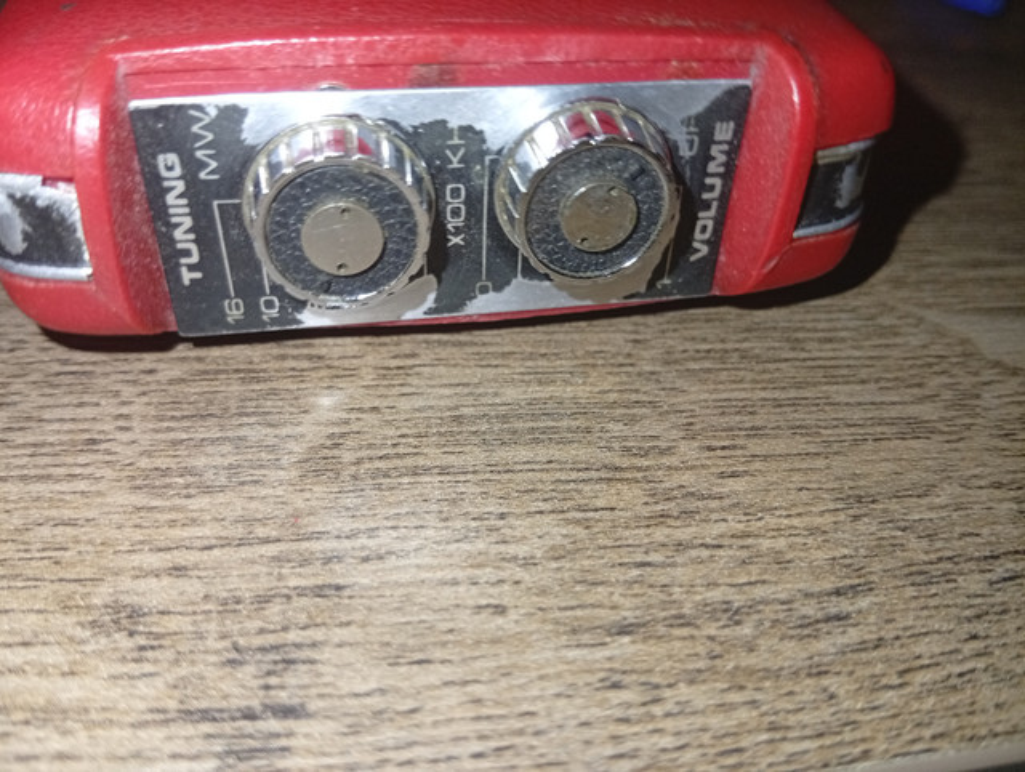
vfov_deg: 51.5
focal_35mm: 27
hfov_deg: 65.2
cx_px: 512
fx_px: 801
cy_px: 386
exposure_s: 1/50
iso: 144
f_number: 1.8
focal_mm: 3.84
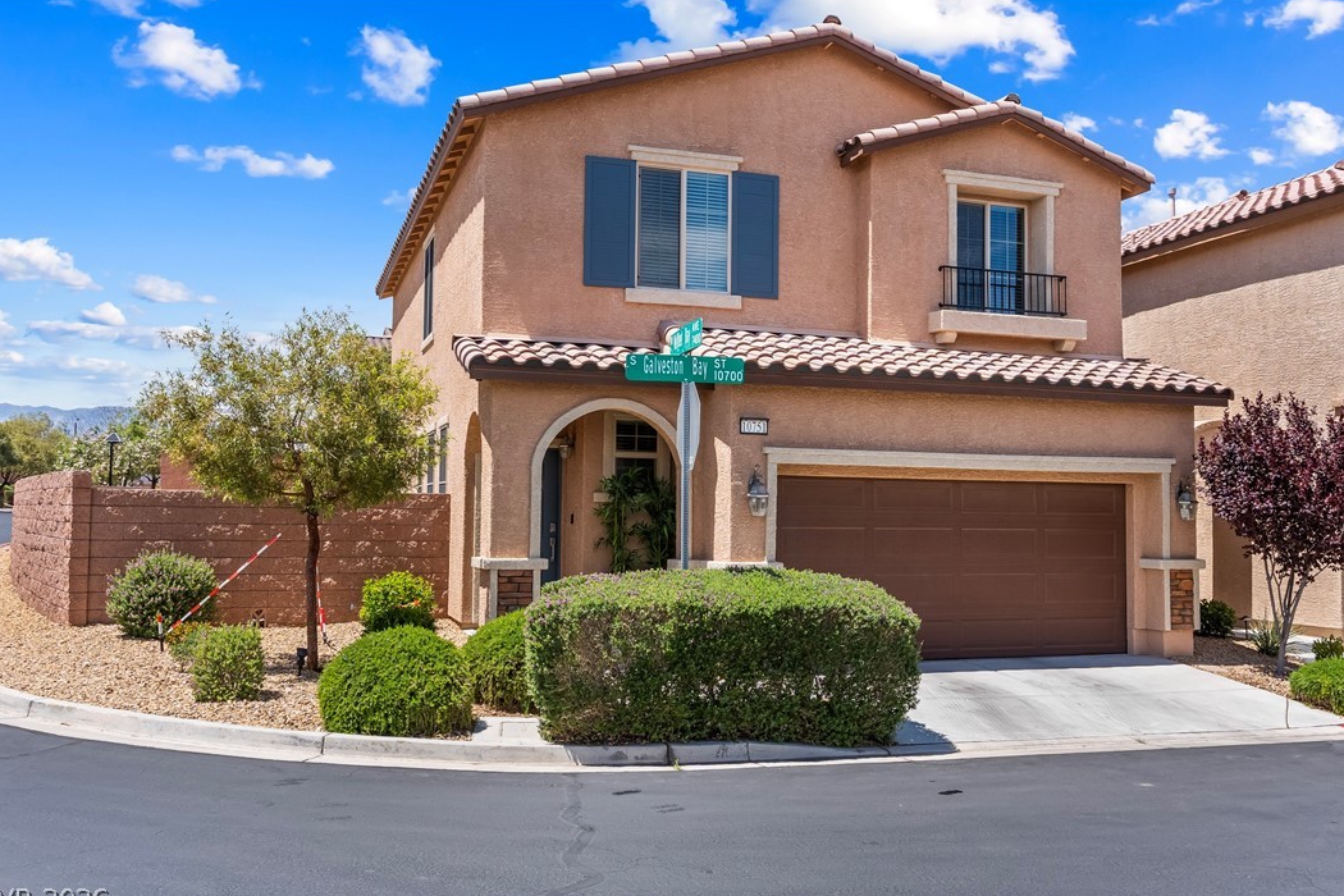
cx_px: 669
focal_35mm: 31
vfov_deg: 42.3
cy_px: 456
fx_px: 1157
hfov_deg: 60.3
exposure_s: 1/8000
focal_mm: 20
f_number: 8
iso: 400
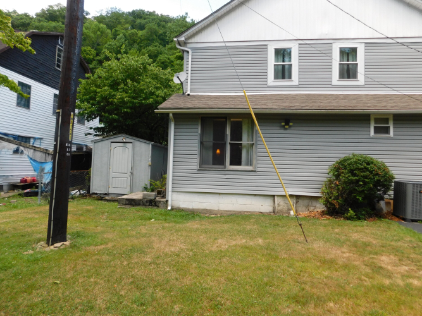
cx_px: 211
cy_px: 158
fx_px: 280
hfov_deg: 73.9
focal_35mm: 23
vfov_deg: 58.9
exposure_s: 1/320
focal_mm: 4
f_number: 3
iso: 125
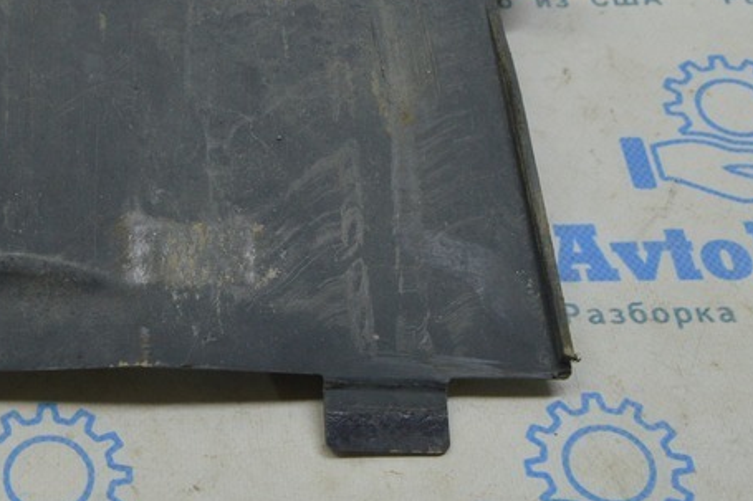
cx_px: -18
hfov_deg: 23.9
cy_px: 118
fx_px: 1694
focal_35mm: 81
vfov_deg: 16.7
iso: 400
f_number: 5.6
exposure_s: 1/40
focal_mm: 24
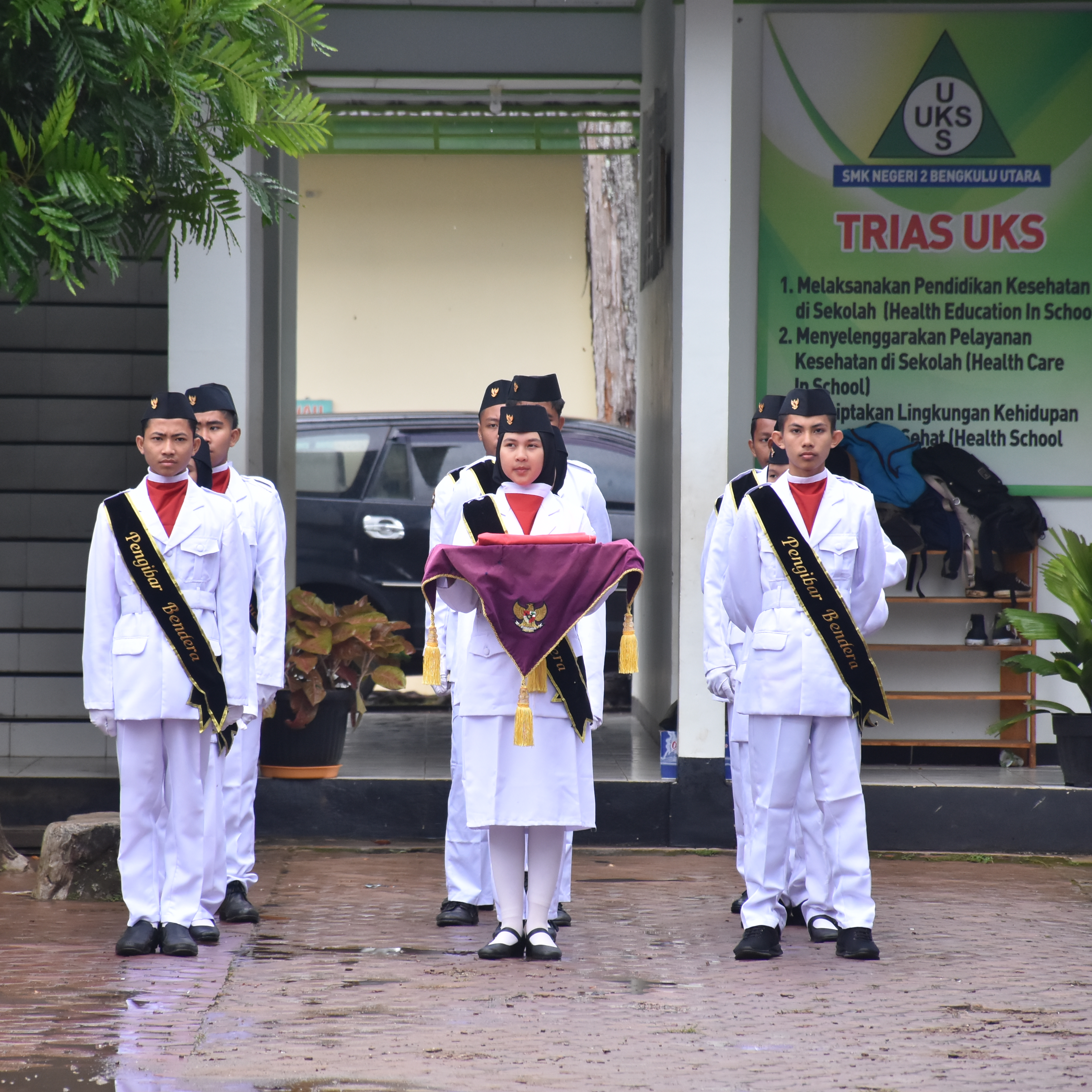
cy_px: 545
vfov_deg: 6.5
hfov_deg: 6.5
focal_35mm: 268
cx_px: 469
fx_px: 9565
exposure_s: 1/320
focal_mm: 140
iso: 1000
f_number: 5.6
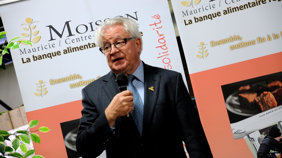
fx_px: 1238
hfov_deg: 13.0
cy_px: 81
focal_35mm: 166
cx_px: 141
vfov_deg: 7.3
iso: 640
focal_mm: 105
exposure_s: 1/30
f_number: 5.6
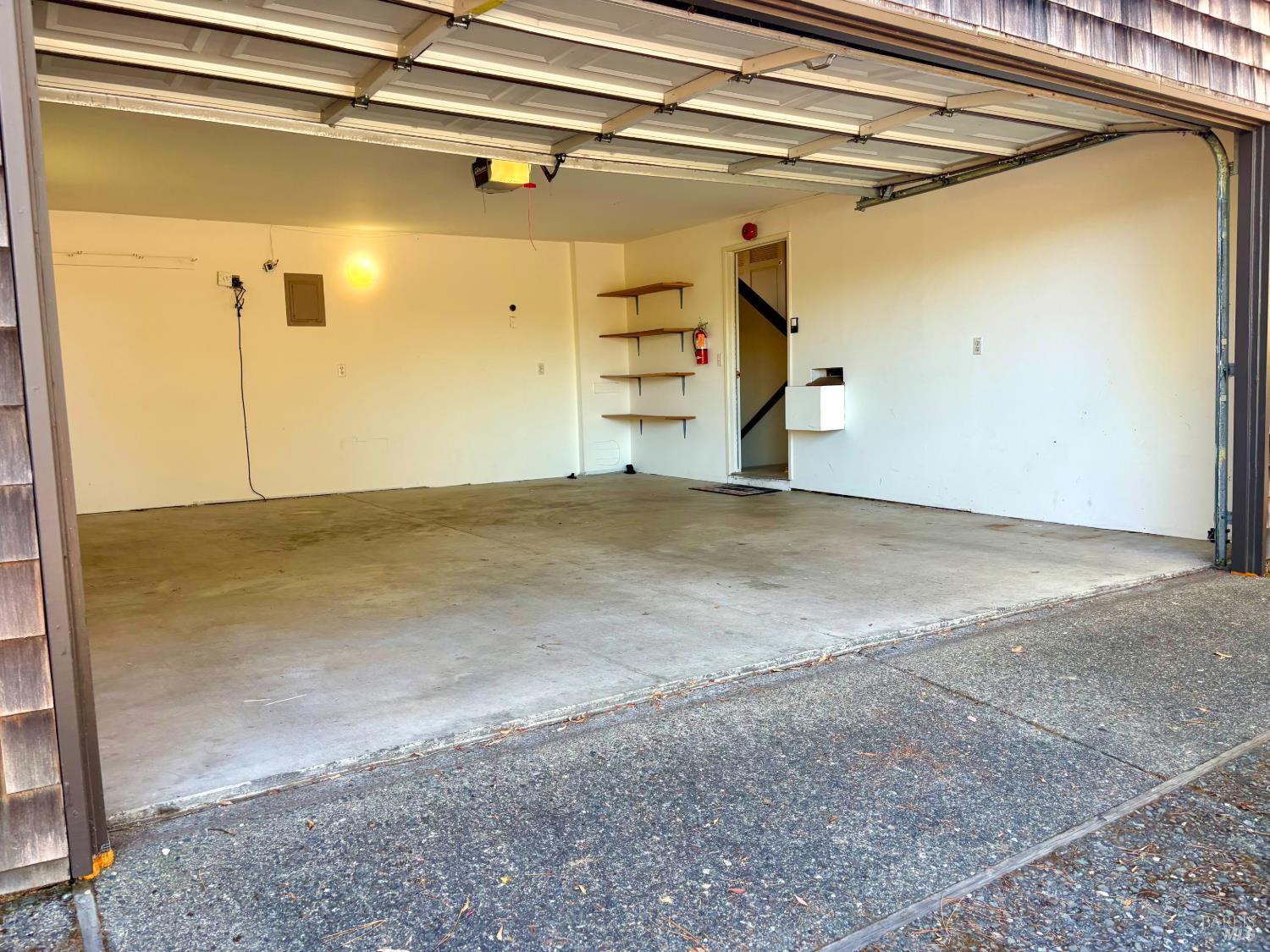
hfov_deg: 67.3
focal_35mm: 26
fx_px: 954
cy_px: 476
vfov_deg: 53.1
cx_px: 635
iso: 80
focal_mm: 5.96
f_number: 1.6
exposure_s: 1/195
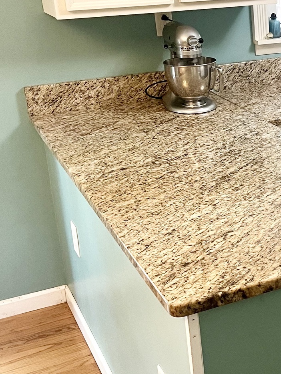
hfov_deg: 21.2
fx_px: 693
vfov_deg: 30.3
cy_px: 192
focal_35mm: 64
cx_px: 343
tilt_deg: -22.1
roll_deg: +1.2
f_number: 1.6
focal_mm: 5.1
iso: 160
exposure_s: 1/60
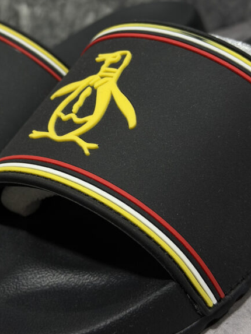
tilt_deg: -24.4
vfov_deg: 28.9
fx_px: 648
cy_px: 131
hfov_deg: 21.9
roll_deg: +12.7
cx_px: 90
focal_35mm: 67
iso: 320
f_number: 1.78
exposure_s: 1/40
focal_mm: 6.76
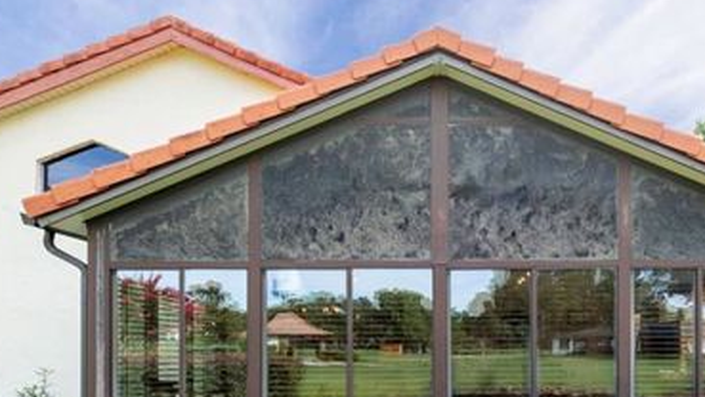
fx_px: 561
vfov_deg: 36.6
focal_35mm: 30
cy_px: 356
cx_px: 431
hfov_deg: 63.6
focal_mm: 10
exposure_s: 1/125
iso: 200
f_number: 8
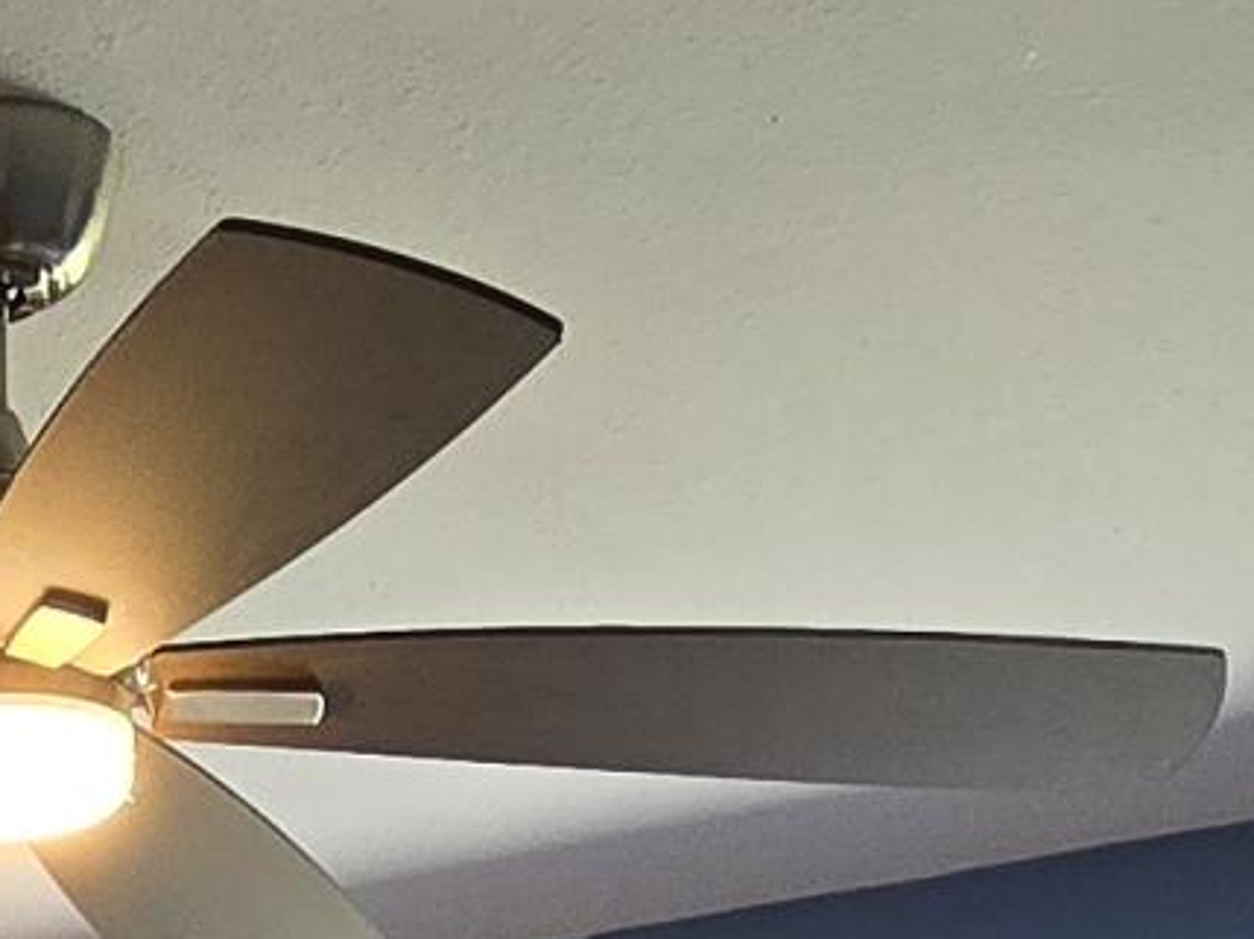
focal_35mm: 91
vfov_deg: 11.8
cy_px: 2527
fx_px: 3294
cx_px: -91
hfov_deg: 20.6
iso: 80
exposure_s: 1/120
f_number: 2.2
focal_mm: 2.2
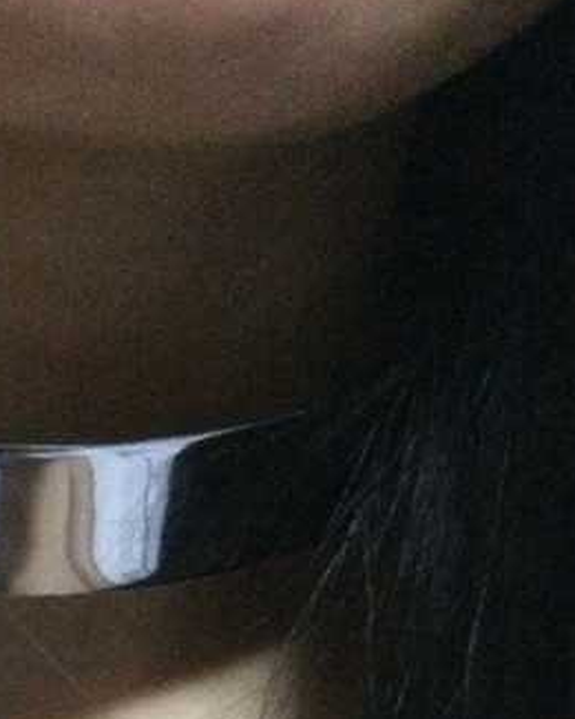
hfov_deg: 16.0
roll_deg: +3.3
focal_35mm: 93
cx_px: -97
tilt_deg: -6.1
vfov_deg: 20.1
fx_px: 1978
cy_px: 690
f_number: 2.2
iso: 800
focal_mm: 4.15
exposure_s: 1/17
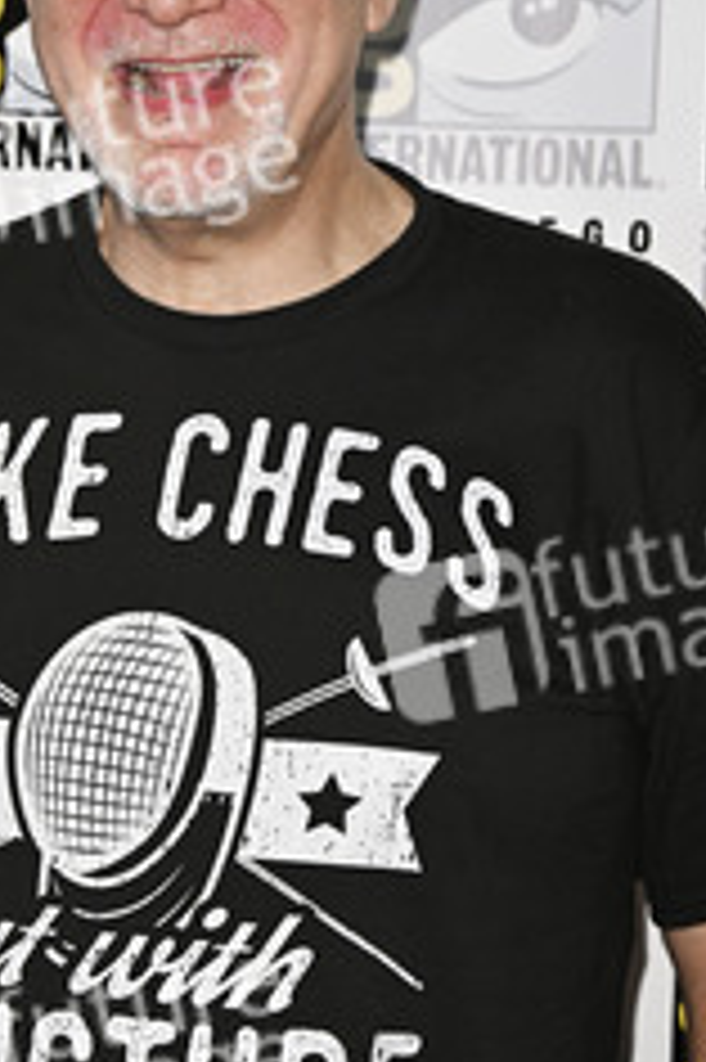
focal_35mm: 159
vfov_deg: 12.9
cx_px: 198
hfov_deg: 8.6
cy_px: 392
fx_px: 4684
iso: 1250
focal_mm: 94
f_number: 5.6
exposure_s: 1/250
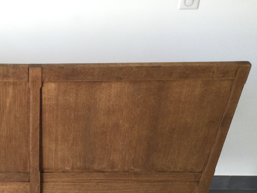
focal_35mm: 56
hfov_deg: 32.9
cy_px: 153
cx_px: 35
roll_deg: -0.5
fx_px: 416
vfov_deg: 25.7
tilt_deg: -32.5
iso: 50
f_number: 2.4
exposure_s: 1/33
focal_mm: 3.3
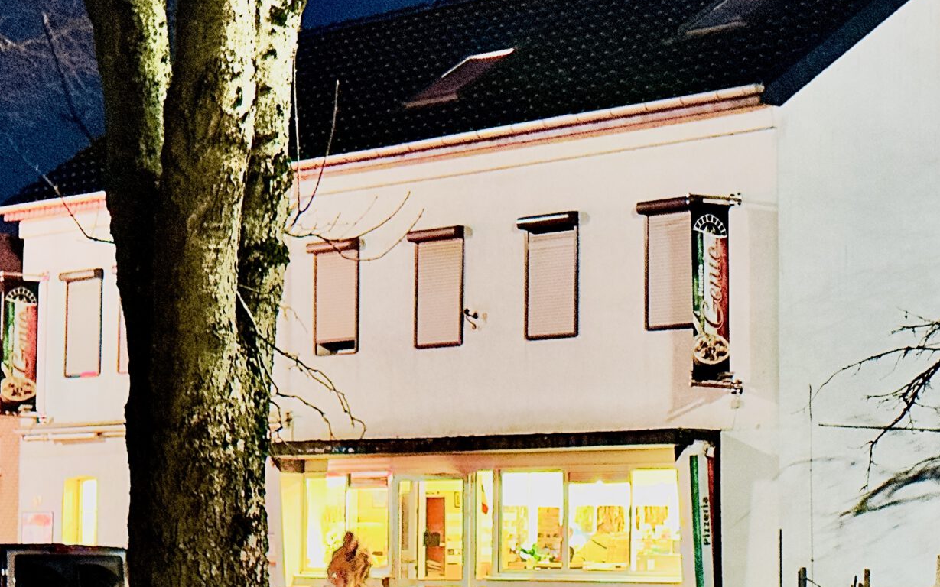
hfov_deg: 19.6
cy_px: 273
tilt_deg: +6.4
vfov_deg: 12.3
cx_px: 624
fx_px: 2715
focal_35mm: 106
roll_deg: -0.7
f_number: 1.78
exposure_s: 1/5
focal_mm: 6.86
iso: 2000
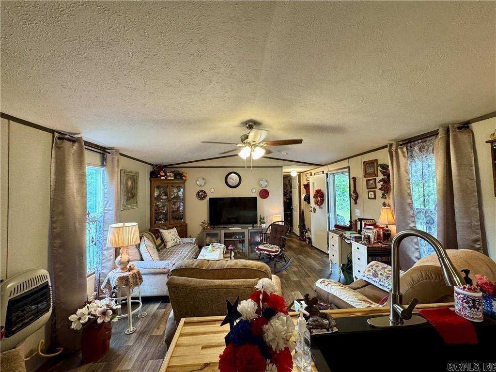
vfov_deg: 85.7
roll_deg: +0.2
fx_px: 201
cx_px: 248
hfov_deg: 102.1
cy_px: 186
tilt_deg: +2.1
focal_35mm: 14
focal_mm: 2.22
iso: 250
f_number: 2.2
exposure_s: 1/60
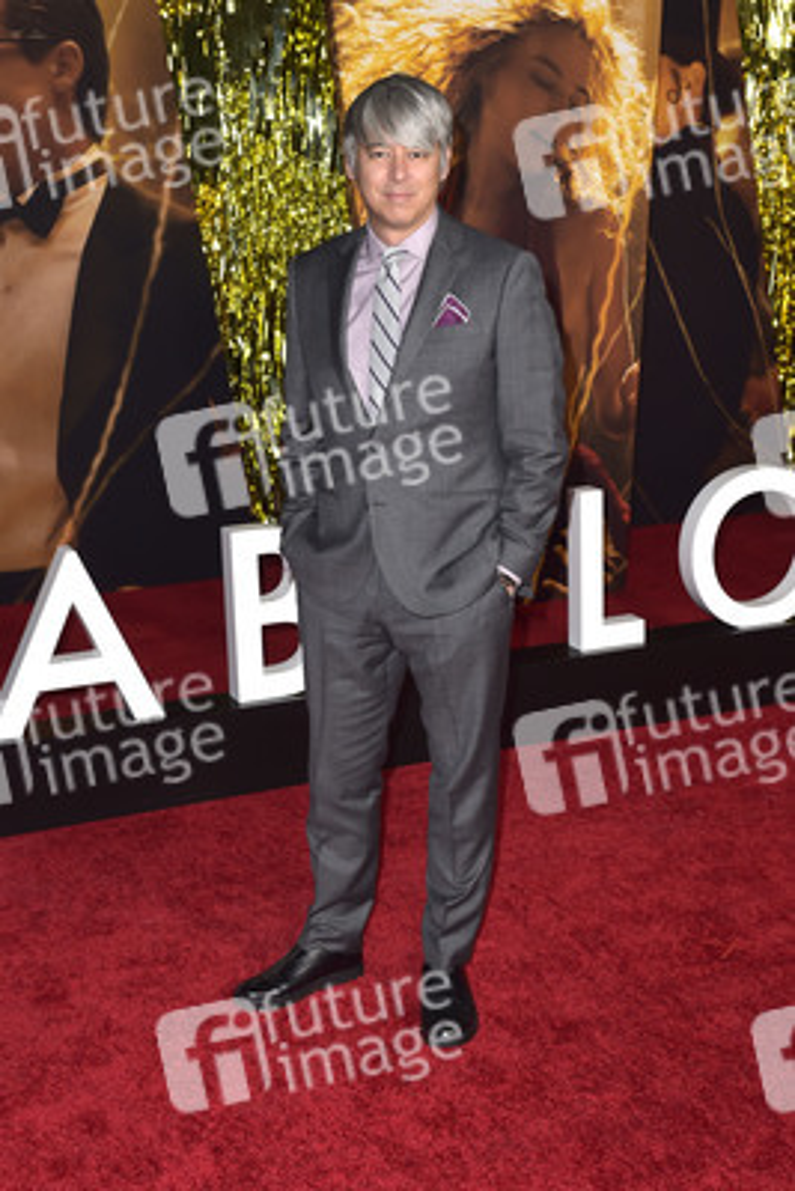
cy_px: 596
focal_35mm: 50
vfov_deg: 39.6
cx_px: 398
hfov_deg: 27.0
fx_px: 1655
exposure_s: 1/250
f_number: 6.3
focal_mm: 50
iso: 800
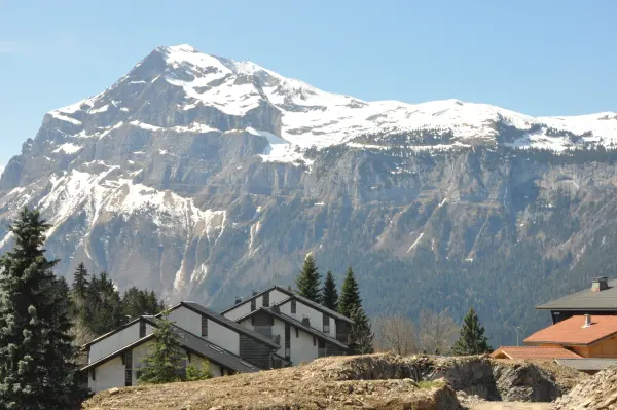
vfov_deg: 18.2
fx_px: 1284
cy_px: 205
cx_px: 308
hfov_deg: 27.0
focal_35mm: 75
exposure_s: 1/200
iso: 800
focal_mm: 50
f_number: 25
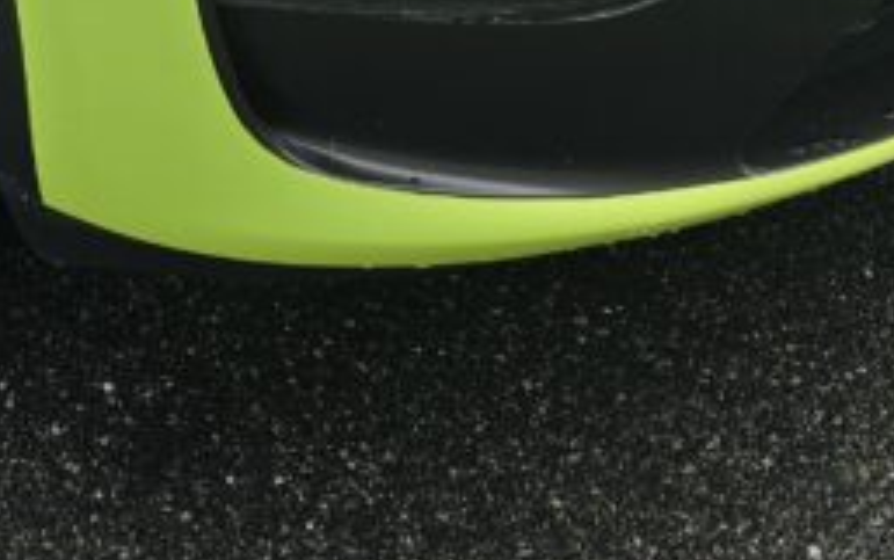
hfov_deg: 20.8
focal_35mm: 97
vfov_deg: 11.5
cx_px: 49
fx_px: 2365
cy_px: -727
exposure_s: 1/410
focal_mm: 6.3
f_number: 1.7
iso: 12
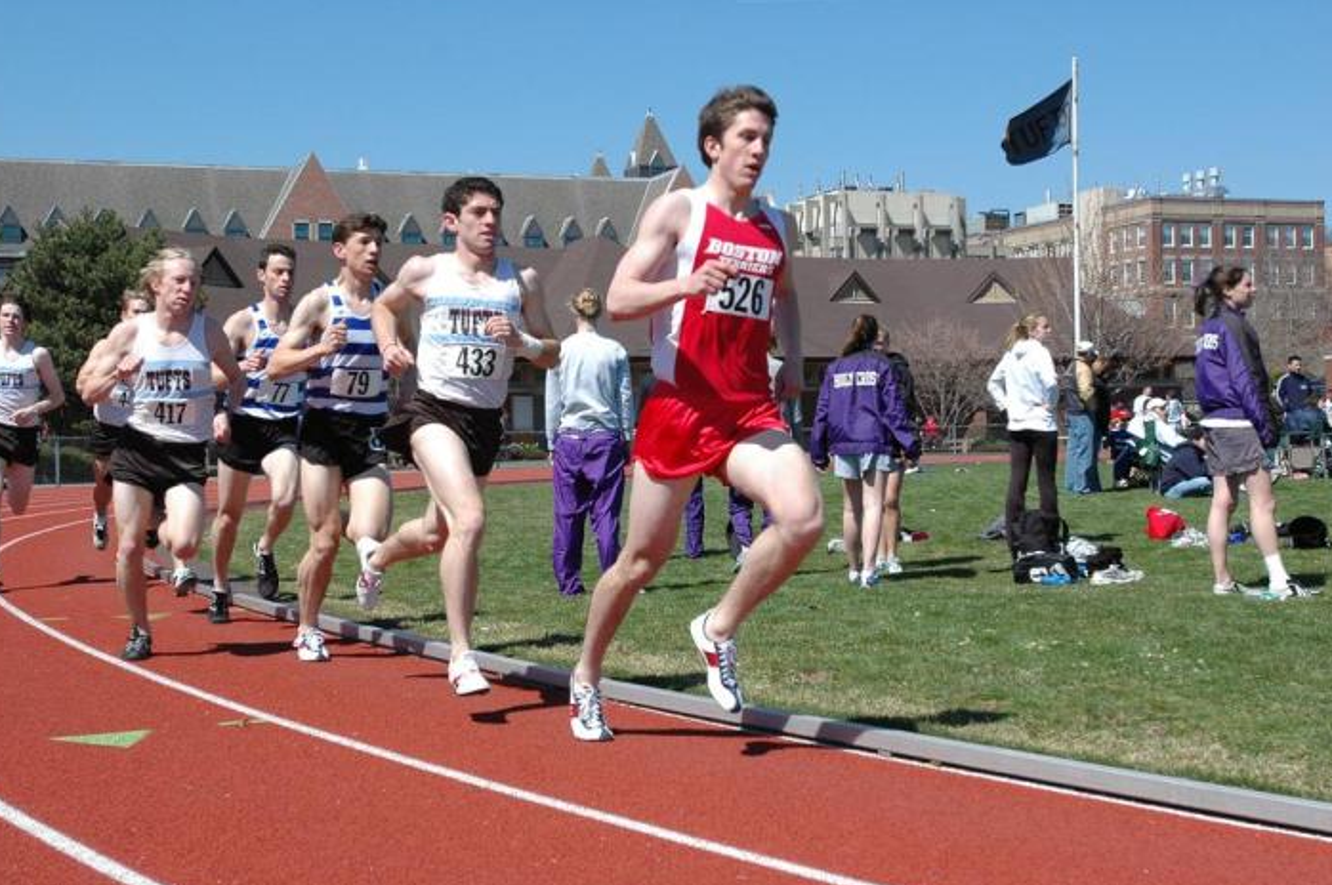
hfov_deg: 36.6
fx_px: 2015
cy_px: 442
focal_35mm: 55
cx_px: 665
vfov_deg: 24.8
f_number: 6.3
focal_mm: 35
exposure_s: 1/2000
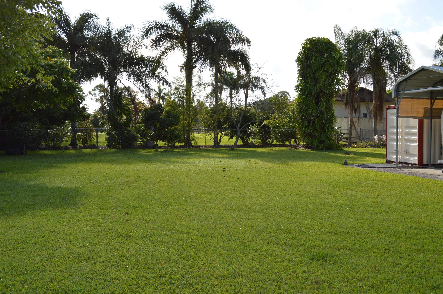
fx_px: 479
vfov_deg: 34.1
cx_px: 222
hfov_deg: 49.6
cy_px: 147
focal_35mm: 39
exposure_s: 1/200
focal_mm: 26
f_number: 8
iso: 100
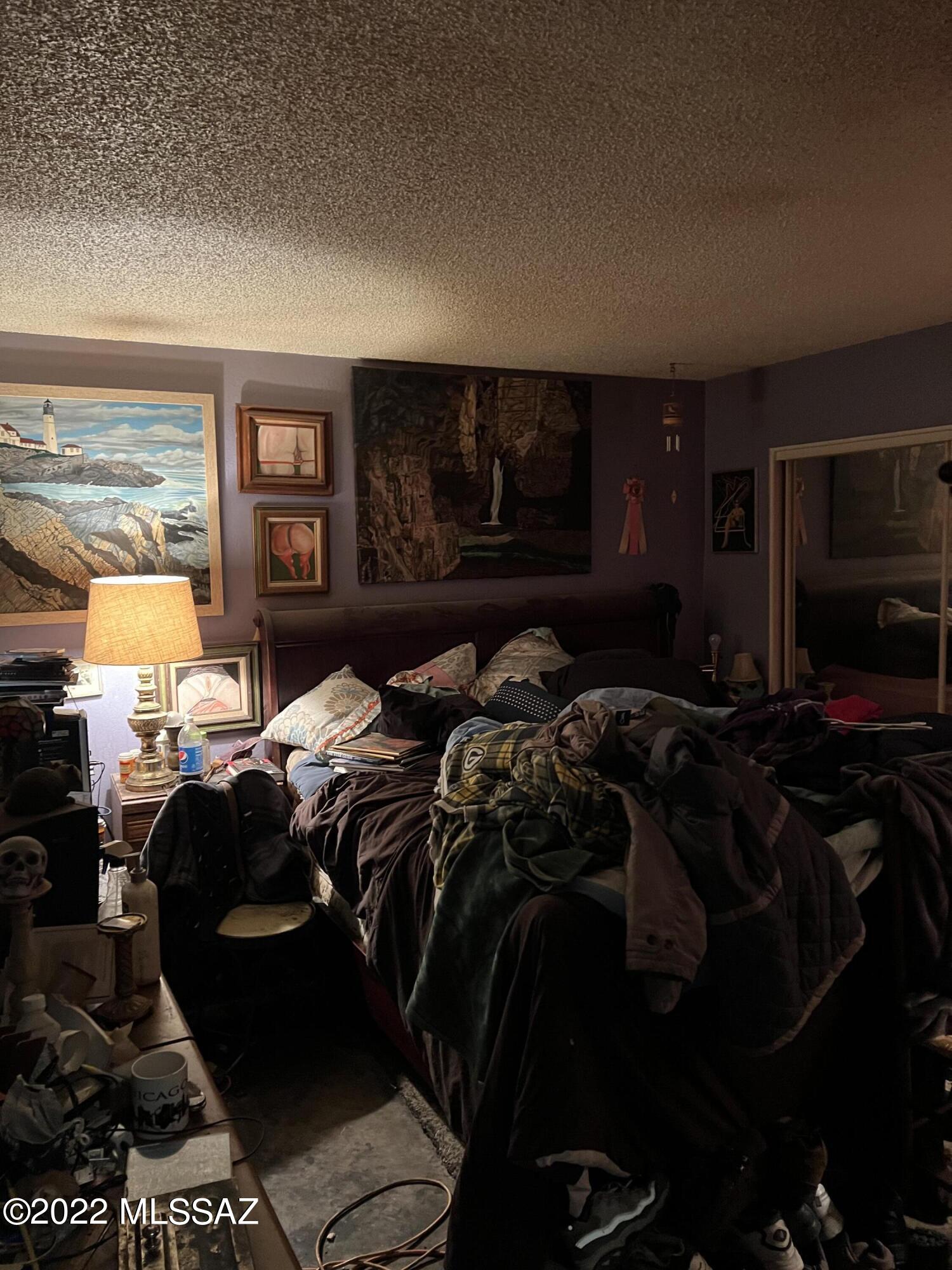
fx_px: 953
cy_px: 635
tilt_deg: -6.3
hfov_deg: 53.1
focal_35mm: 26
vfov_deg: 67.3
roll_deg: +1.0
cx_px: 476
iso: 500
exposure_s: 1/30
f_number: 1.5
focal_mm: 5.7
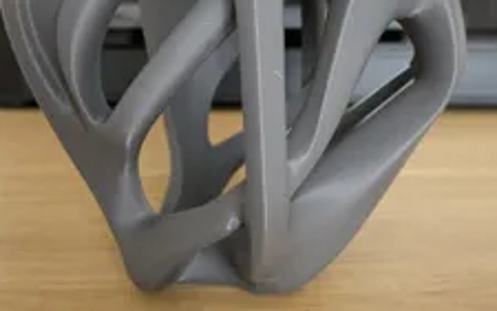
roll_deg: +0.6
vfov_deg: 25.4
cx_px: 261
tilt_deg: -3.5
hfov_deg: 41.0
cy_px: 18
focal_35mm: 49
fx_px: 664
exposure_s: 1/60
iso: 250
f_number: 1.6
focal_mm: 4.2
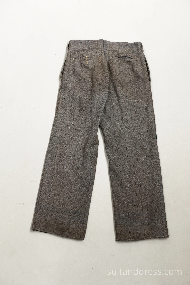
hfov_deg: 28.1
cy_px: 142
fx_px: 380
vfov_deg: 41.1
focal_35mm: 48
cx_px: 95
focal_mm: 32
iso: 400
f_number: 4
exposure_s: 1/100
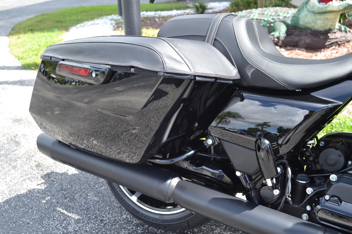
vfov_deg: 36.9
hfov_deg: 53.1
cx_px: 176
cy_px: 117
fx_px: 352
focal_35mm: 36
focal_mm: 24
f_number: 5.6
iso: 125
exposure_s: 1/125
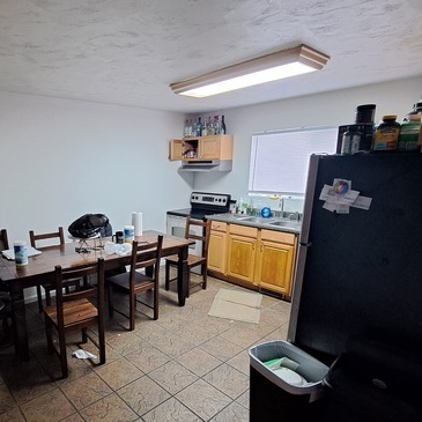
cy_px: 240
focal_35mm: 21
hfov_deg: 69.4
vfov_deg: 71.8
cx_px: 130
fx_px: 290
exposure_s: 1/40
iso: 160
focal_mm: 1.74
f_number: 2.2
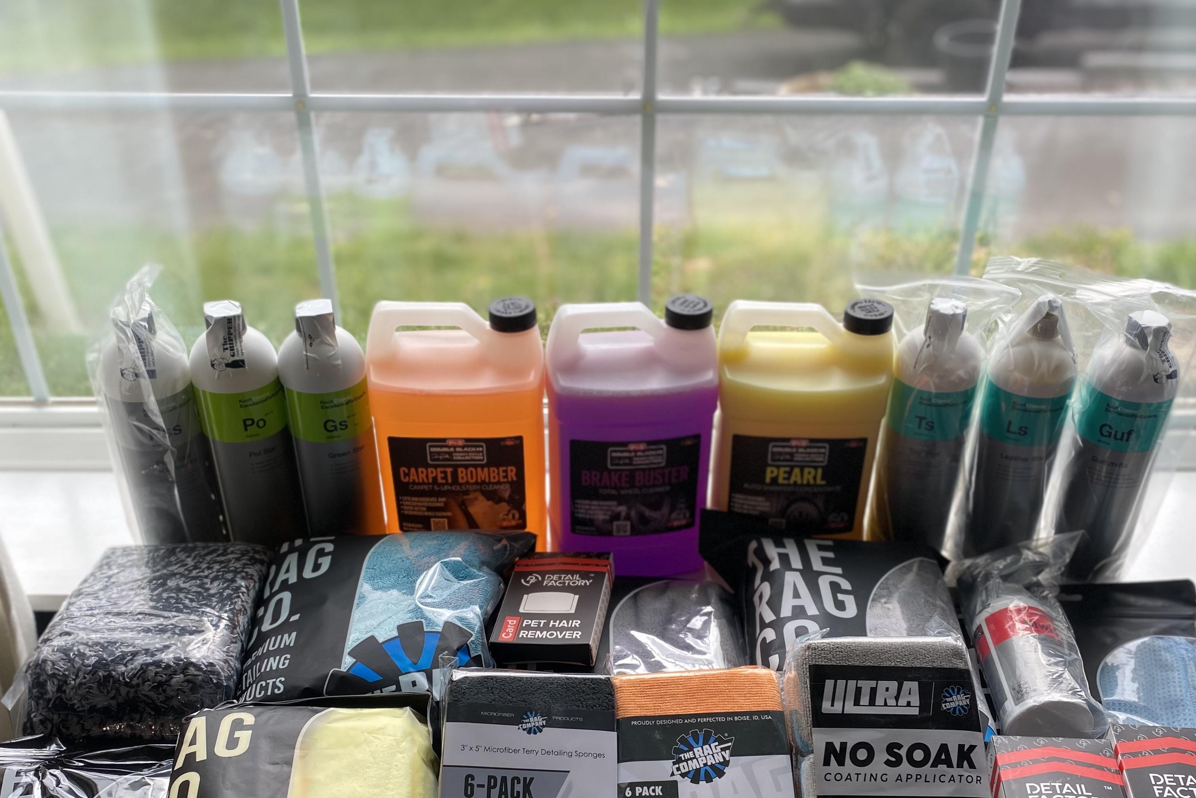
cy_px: 570
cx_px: 612
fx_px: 1229
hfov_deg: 51.9
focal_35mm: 37
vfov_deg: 35.4
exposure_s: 1/204
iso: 32
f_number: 1.8
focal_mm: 4.25
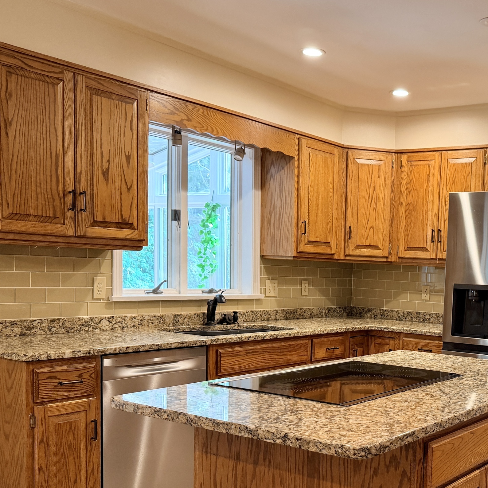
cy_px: 334
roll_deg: -2.2
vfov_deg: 40.3
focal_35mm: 41
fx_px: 654
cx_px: 415
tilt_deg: -5.9
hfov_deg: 38.8
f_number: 1.78
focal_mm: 6.76
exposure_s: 1/60
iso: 200
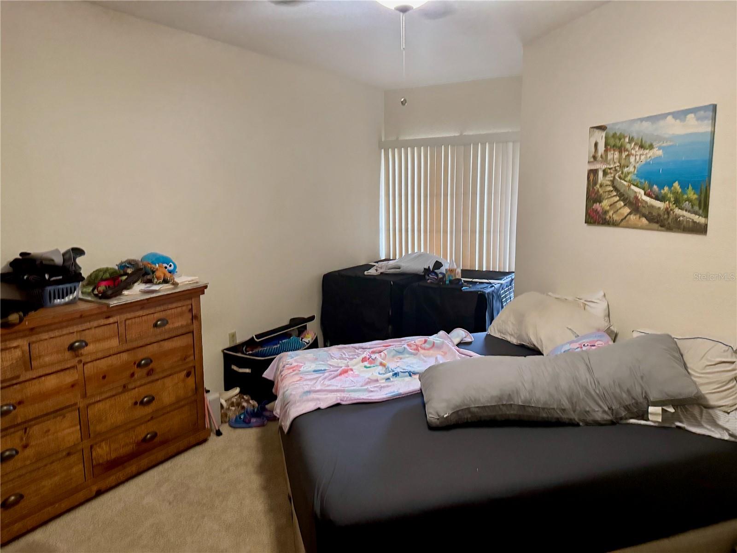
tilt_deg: -7.8
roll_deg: +1.2
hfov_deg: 71.6
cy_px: 276
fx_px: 511
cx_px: 368
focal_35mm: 24
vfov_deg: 56.8
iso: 800
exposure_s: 1/40
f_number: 1.78
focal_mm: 6.76
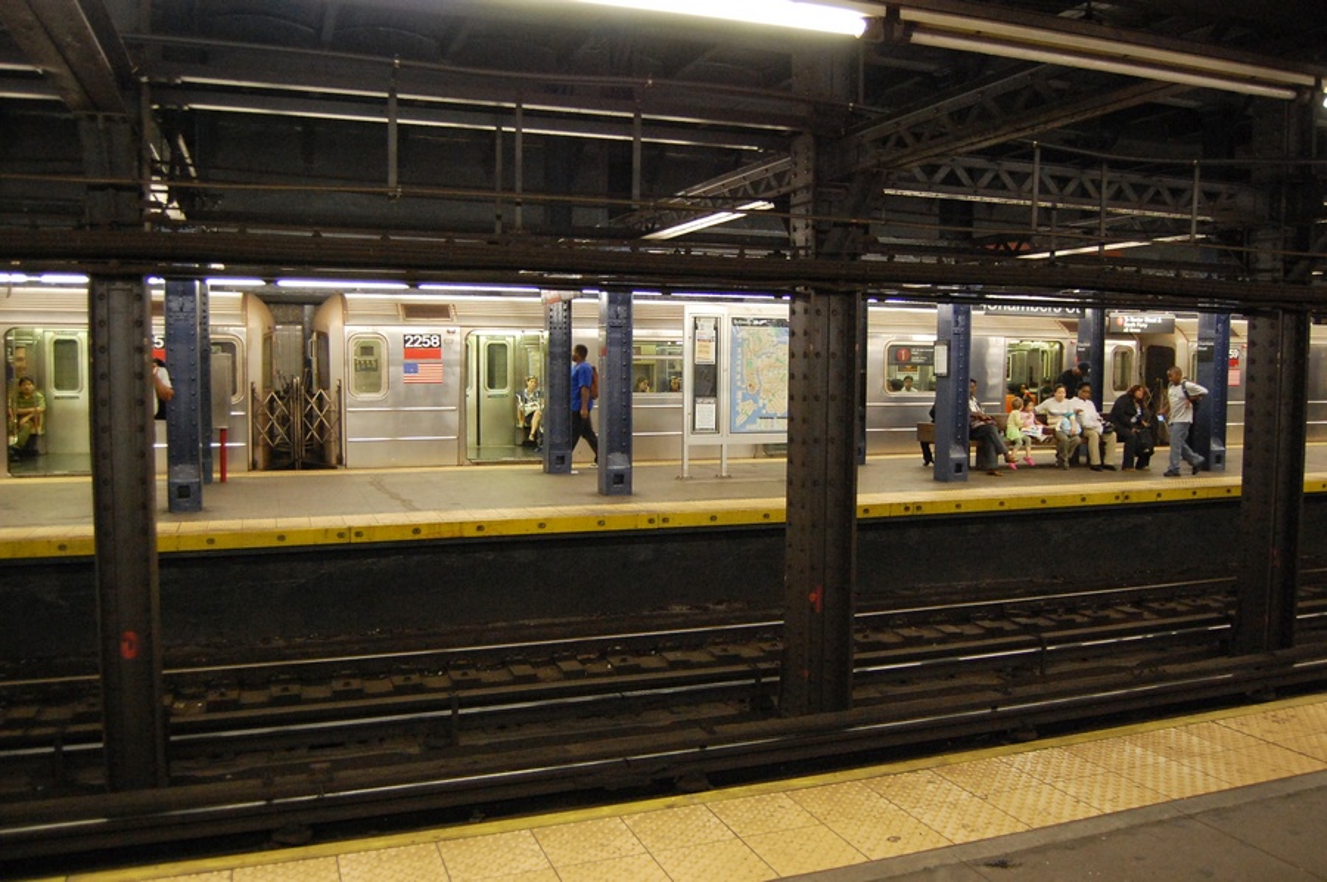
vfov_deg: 45.6
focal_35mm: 28
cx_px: 664
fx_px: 1049
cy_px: 441
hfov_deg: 64.6
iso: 1600
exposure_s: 1/50
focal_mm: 19
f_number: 3.5
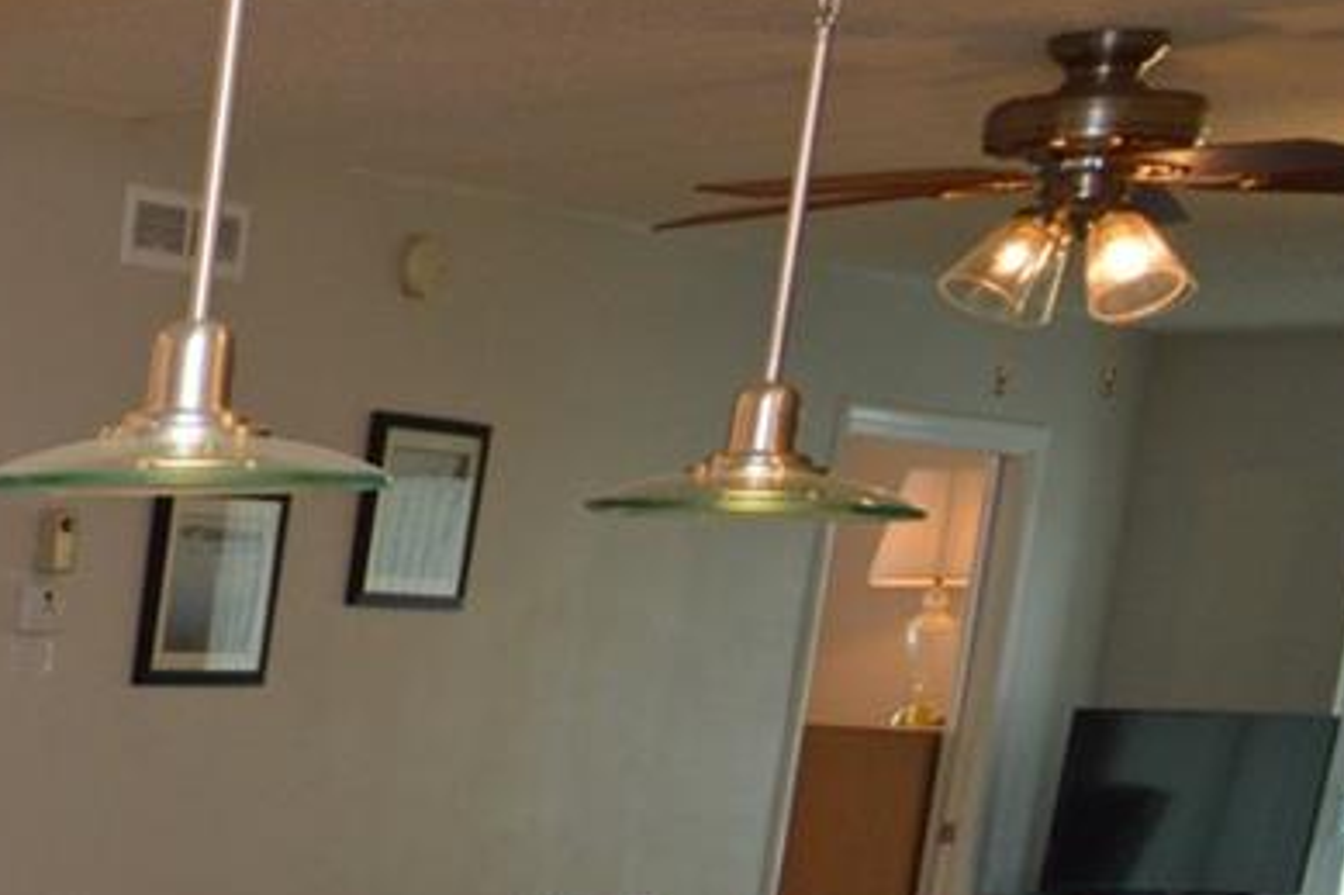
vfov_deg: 17.1
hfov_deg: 19.5
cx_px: -1151
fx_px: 2761
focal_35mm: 74
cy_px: 1235
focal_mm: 12
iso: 400
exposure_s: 1/60
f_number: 4
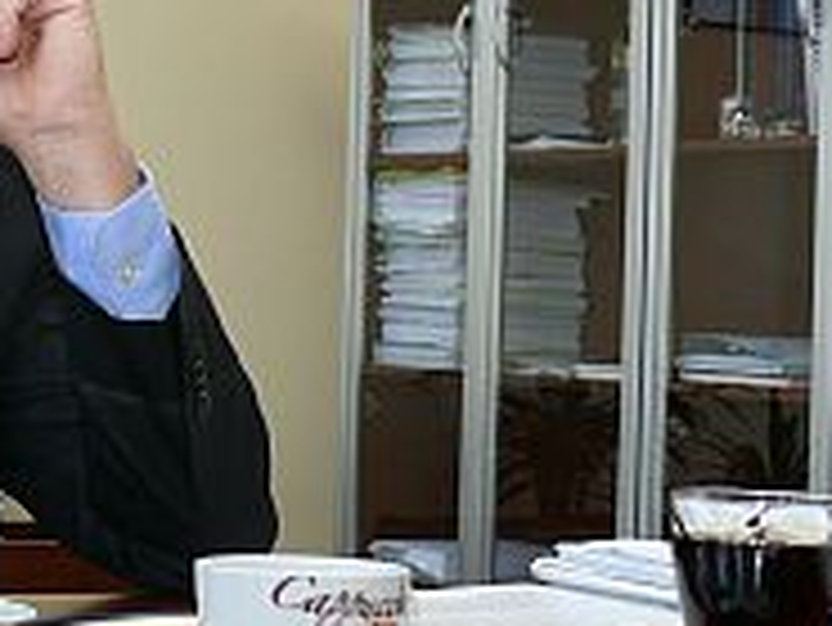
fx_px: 2694
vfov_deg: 13.2
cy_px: 257
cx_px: -175
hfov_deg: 16.8
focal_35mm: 112
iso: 100
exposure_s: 1/30
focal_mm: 8.6
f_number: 4
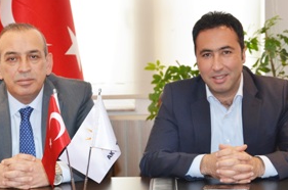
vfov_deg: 12.6
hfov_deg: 19.0
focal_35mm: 108
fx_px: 860
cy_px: 108
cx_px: 118
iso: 800
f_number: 4.8
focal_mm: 45
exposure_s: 1/60
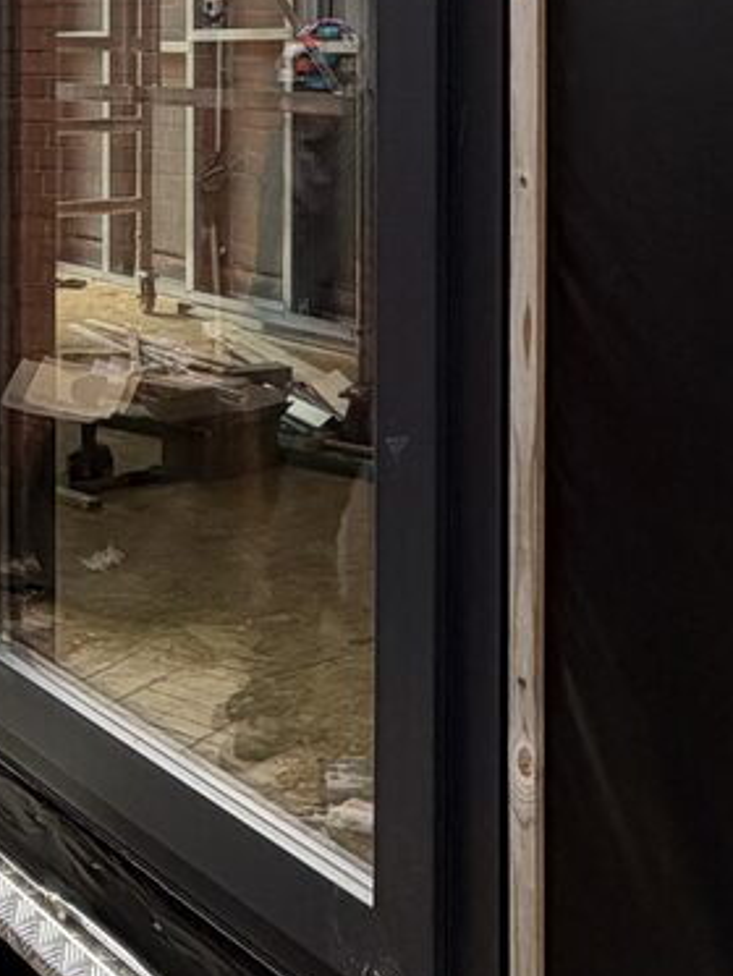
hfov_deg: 24.3
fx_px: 1693
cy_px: 89
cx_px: 233
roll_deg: -2.2
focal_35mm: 60
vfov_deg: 30.7
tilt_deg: -1.1
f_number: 2.2
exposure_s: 1/121
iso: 50
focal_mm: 2.22
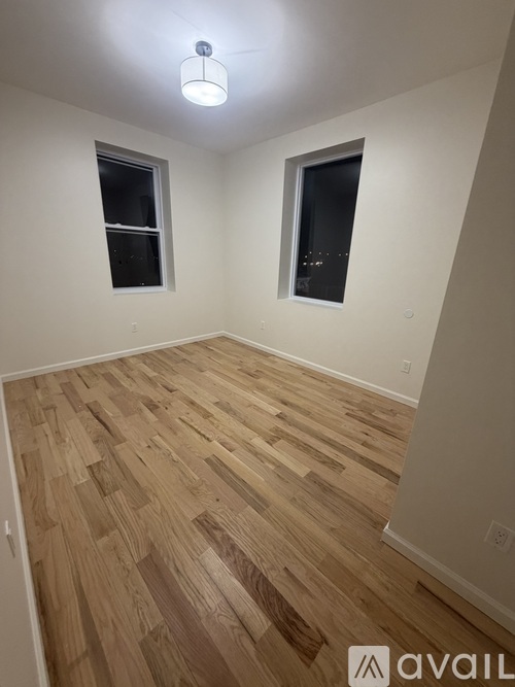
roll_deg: -1.9
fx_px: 278
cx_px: 258
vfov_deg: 102.1
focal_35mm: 14
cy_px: 344
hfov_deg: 85.7
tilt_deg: -16.8
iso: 200
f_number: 2.2
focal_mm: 2.22
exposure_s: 1/60
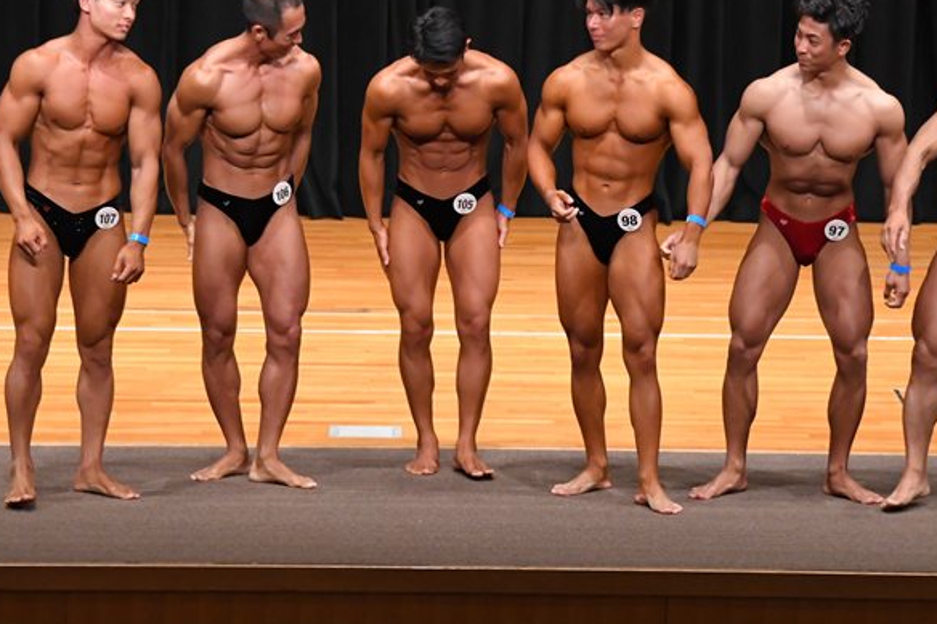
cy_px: 215
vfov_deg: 5.9
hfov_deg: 8.9
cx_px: 471
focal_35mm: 231
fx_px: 6010
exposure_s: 1/400
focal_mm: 116
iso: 5000
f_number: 5.6
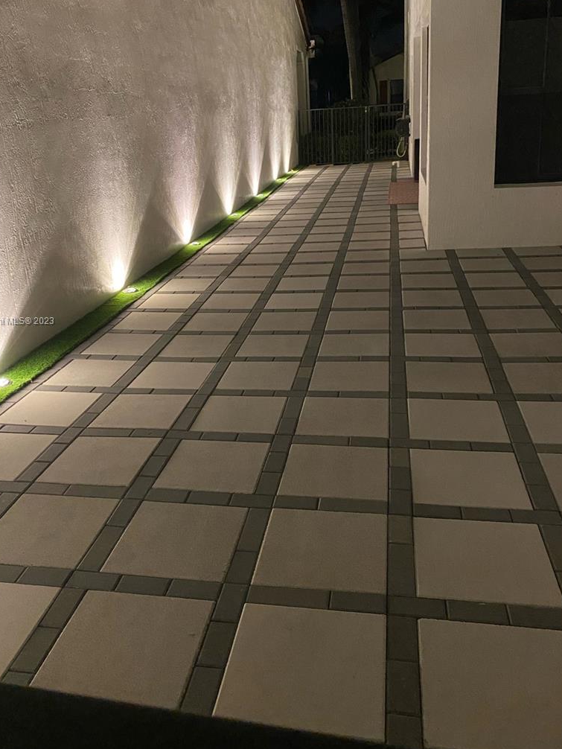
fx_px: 671
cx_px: 253
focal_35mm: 31
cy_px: 322
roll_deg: +3.5
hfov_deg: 45.4
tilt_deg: -17.1
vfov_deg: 58.1
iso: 800
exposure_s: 1/30
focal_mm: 4.25
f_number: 1.8
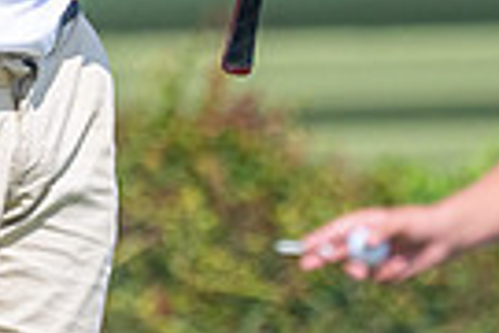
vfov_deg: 0.7
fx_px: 26791
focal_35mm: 1933
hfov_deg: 1.1
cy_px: -363
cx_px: 55
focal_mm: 300
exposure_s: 1/6400
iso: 640
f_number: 5
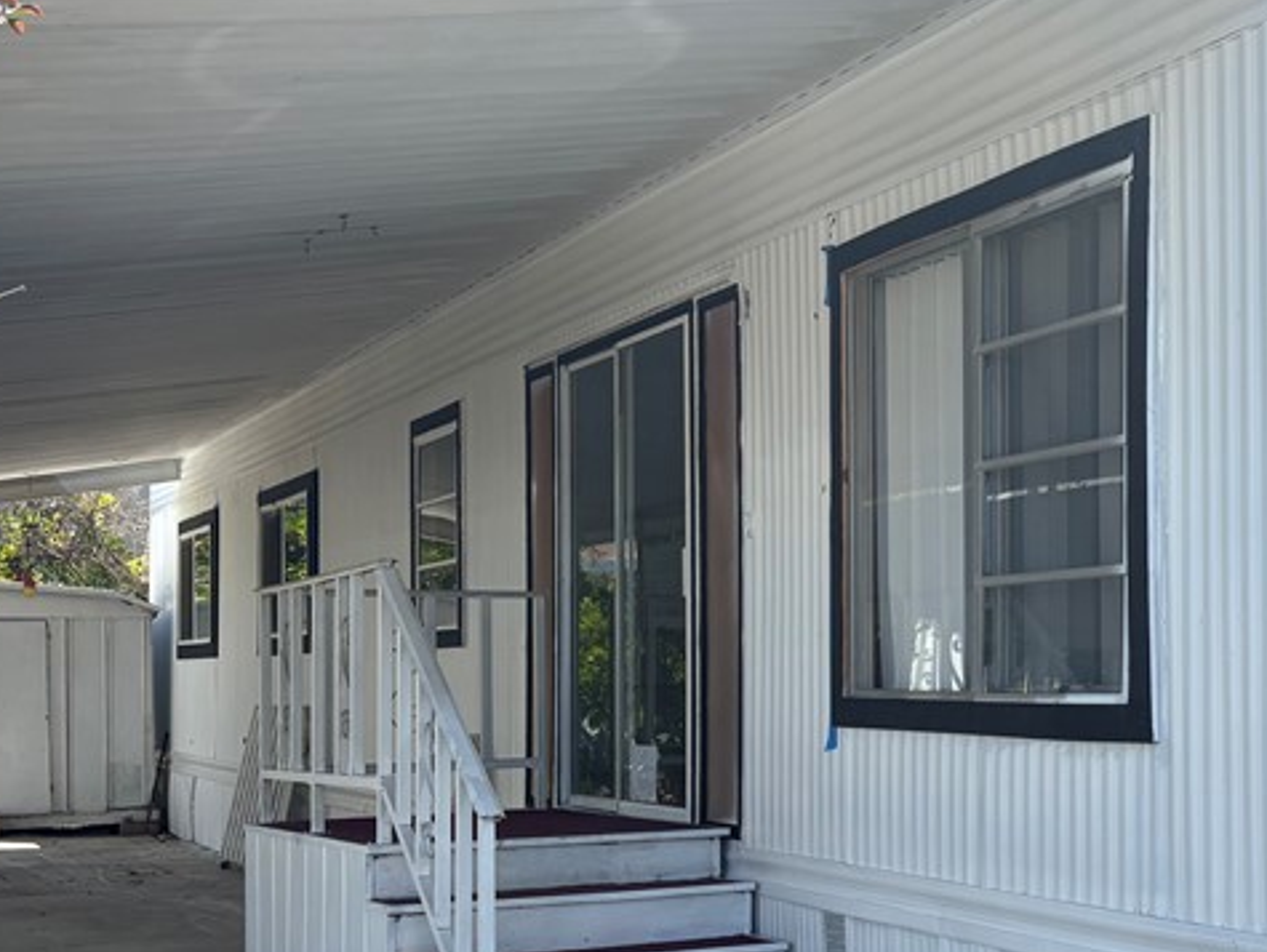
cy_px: 624
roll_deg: +1.4
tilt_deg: +2.4
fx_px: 2051
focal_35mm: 56
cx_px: 984
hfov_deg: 33.5
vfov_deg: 26.0
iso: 50
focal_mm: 5.96
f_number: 1.6
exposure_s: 1/1393
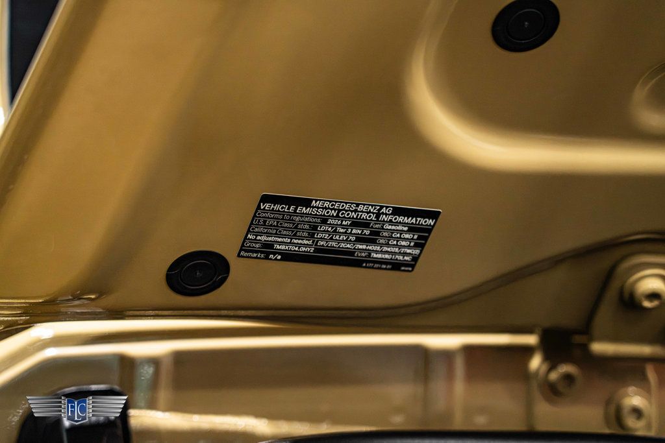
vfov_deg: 13.0
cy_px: 222
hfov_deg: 19.5
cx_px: 332
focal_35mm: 105
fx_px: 1940
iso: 1600
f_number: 4
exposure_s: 1/100
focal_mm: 105
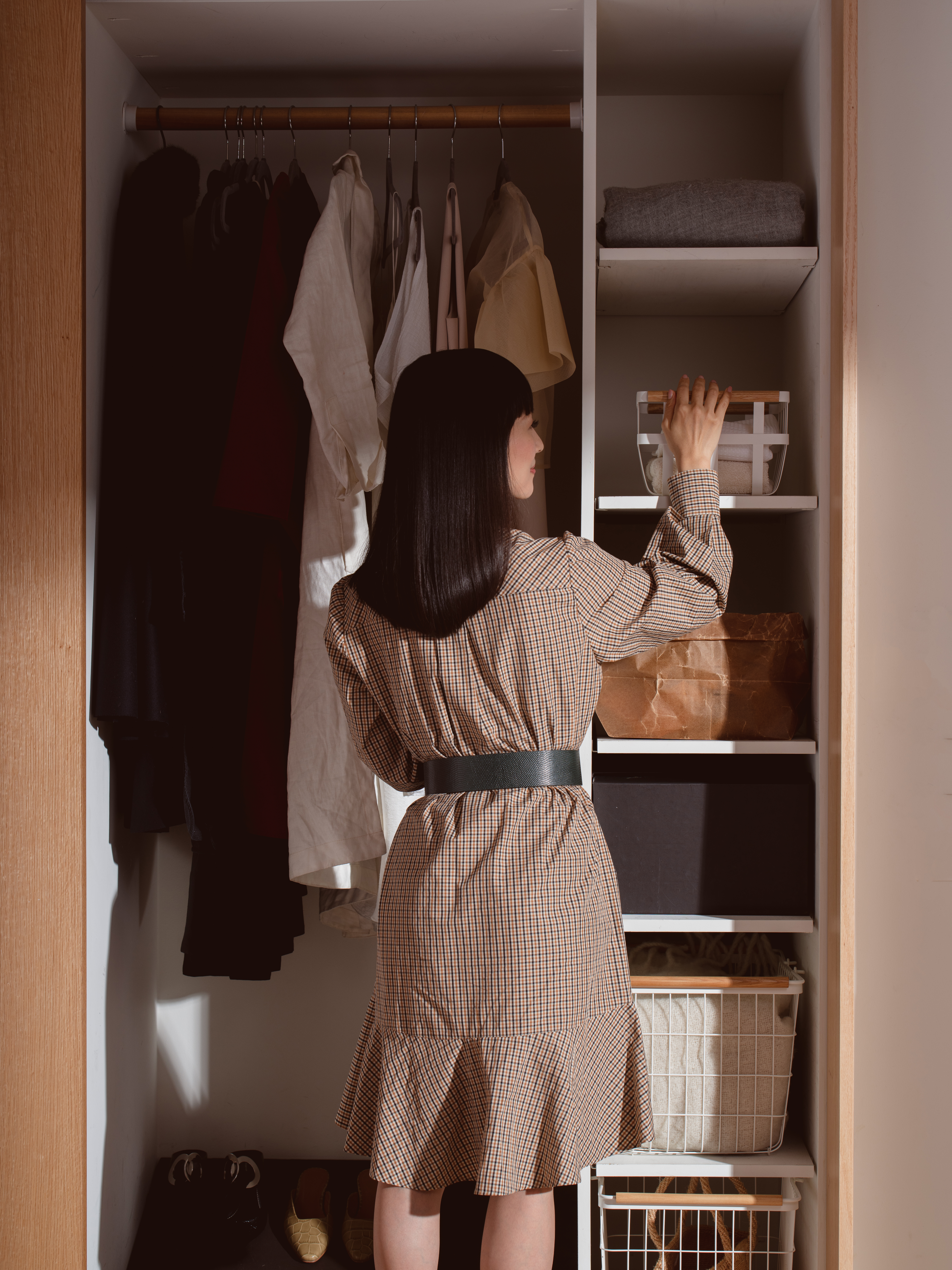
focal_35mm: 70
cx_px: 476
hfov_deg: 21.0
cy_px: 635
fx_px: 2567
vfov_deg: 27.8
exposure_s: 1/125
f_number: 8
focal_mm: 90
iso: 200
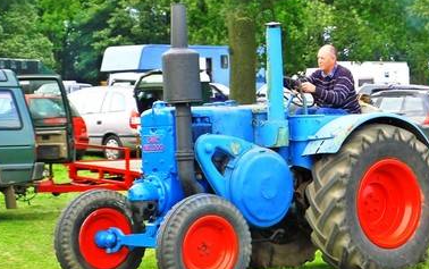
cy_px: 127
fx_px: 1627
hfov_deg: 15.0
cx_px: 267
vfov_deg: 9.5
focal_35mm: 139
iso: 400
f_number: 3.3
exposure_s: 1/100
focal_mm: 19.2
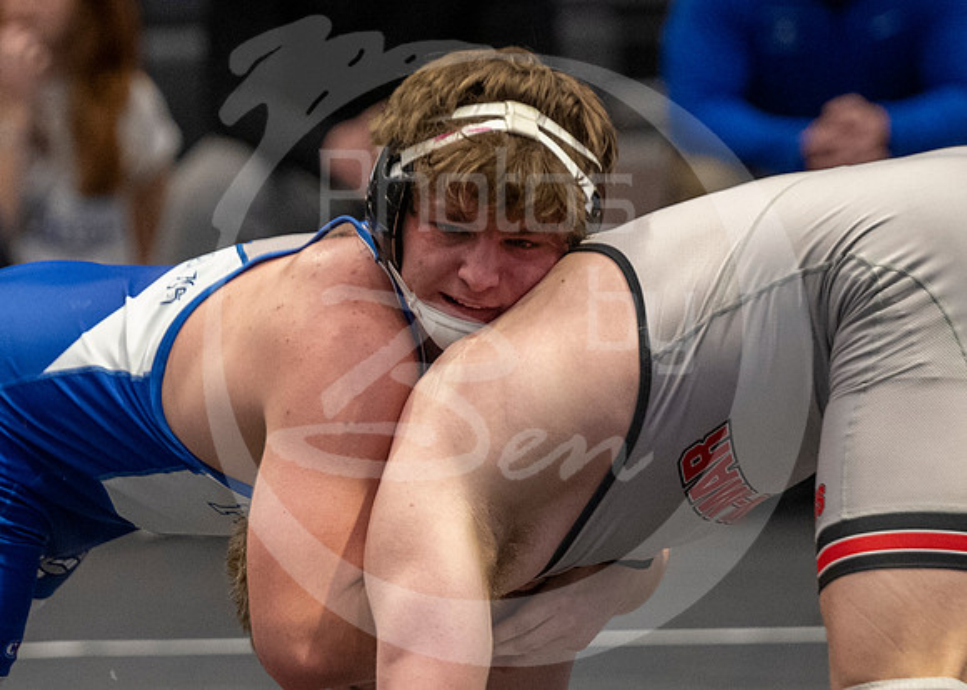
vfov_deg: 3.1
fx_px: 12769
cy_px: 653
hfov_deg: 4.3
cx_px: 276
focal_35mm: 465
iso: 3200
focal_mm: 165
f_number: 2.8
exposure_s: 1/1000
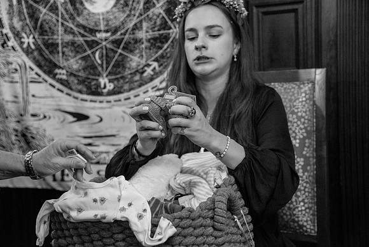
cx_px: 184
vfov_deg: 27.0
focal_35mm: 50
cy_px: 124
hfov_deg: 39.6
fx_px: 513
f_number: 4
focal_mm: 50
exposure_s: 1/200
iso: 3200
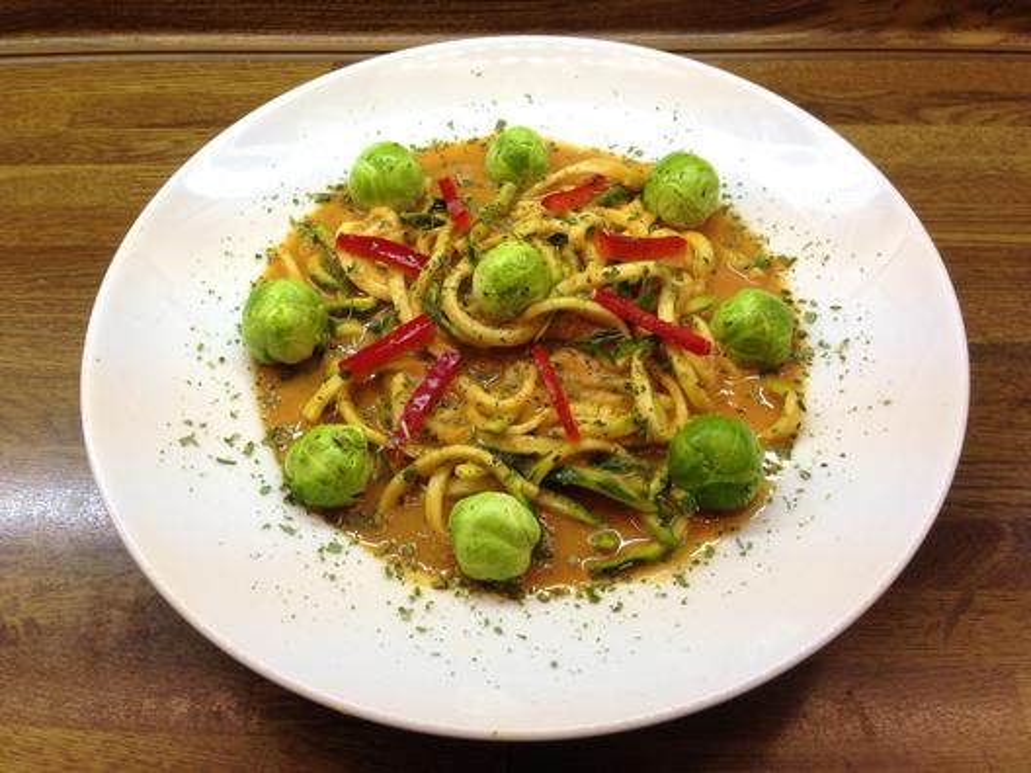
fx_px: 983
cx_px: 516
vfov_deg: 42.9
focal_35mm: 33
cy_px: 386
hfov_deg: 55.4
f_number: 2.4
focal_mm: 4.12
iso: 64
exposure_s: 1/40
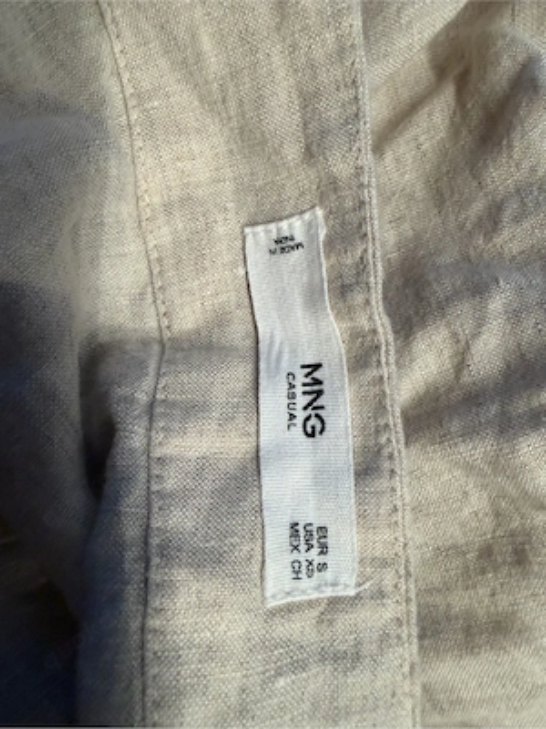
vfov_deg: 71.6
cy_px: 364
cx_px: 273
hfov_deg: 56.8
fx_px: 505
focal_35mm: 24
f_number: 2.2
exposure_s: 1/50
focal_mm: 2.22
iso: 250
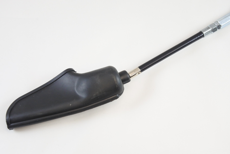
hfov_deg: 33.4
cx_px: 115
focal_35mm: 60
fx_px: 383
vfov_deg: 22.6
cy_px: 77
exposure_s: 1/125
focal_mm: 22.3
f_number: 4.8
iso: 720
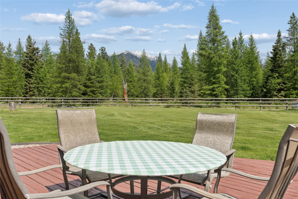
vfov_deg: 43.6
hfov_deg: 61.9
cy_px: 100
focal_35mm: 30
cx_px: 149
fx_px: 248
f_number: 6.3
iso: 100
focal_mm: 20
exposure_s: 1/1000
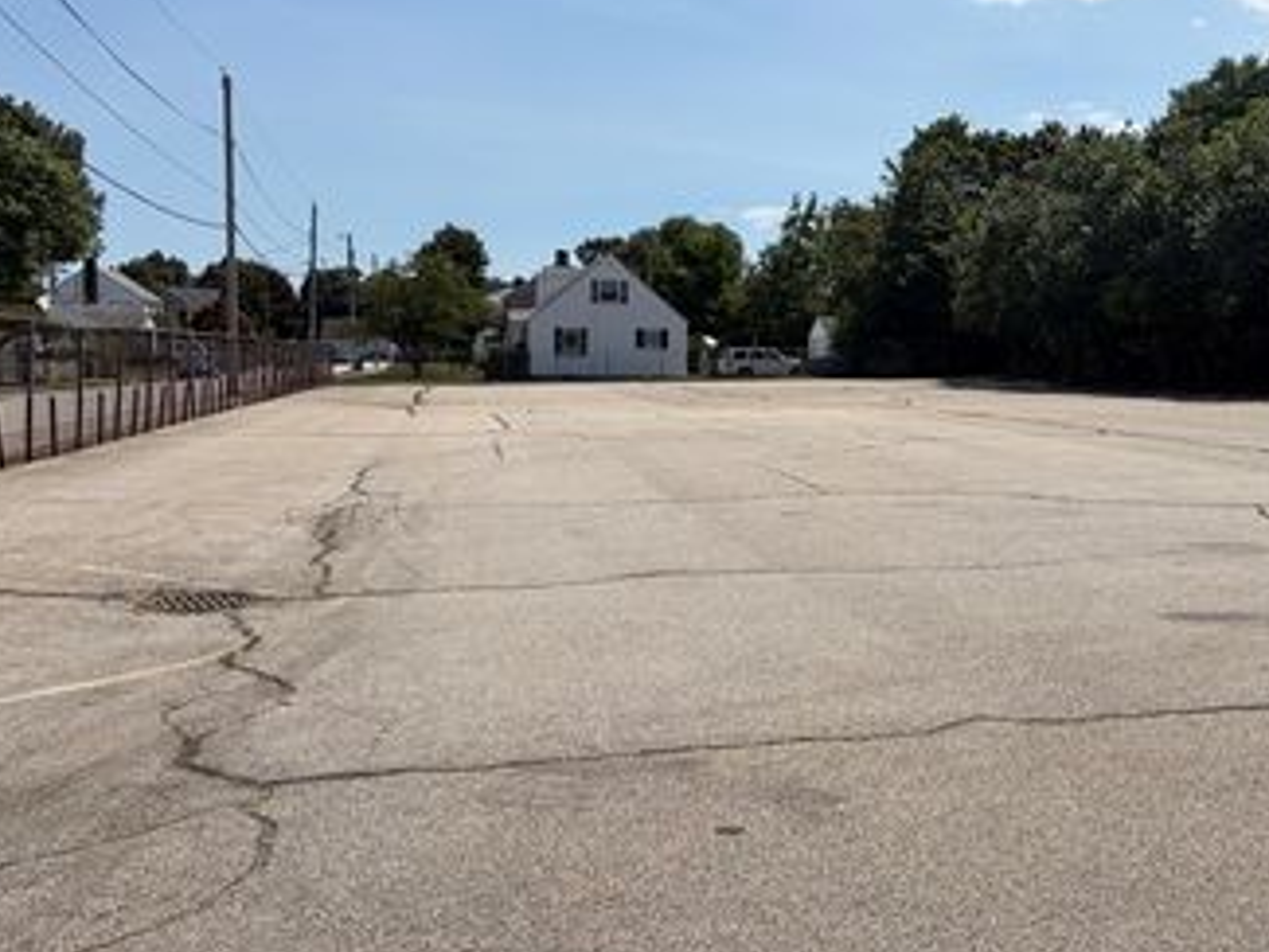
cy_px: 419
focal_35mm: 40
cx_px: 789
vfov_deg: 35.9
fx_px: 1467
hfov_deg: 46.4
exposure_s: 1/6993
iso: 50
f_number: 1.6
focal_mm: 5.96
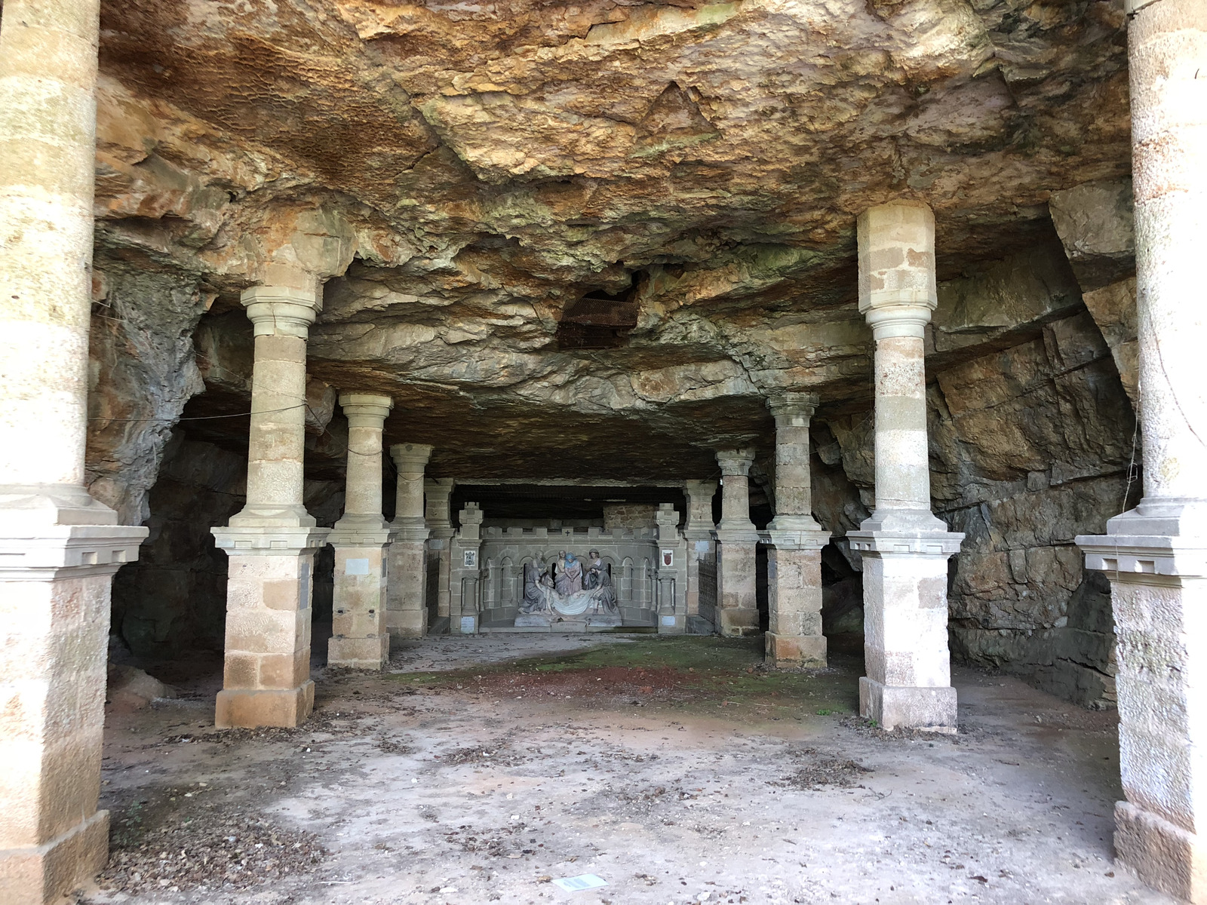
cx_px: 604
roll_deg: +0.0
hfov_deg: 63.4
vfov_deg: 49.7
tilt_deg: +5.9
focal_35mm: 28
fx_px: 976
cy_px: 452
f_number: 1.8
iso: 64
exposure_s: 1/15
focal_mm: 4
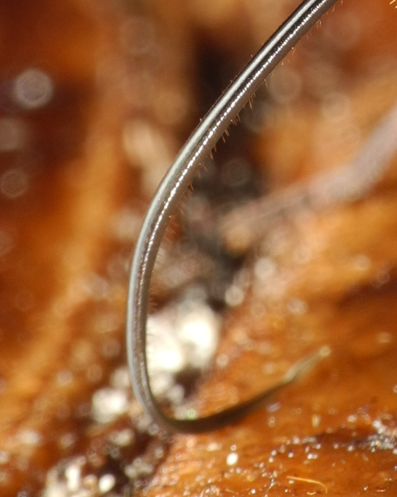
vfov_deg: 4.2
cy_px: -97
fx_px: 6785
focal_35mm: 462
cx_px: 407
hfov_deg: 3.3
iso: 100
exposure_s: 1/320
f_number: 8
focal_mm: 28.9
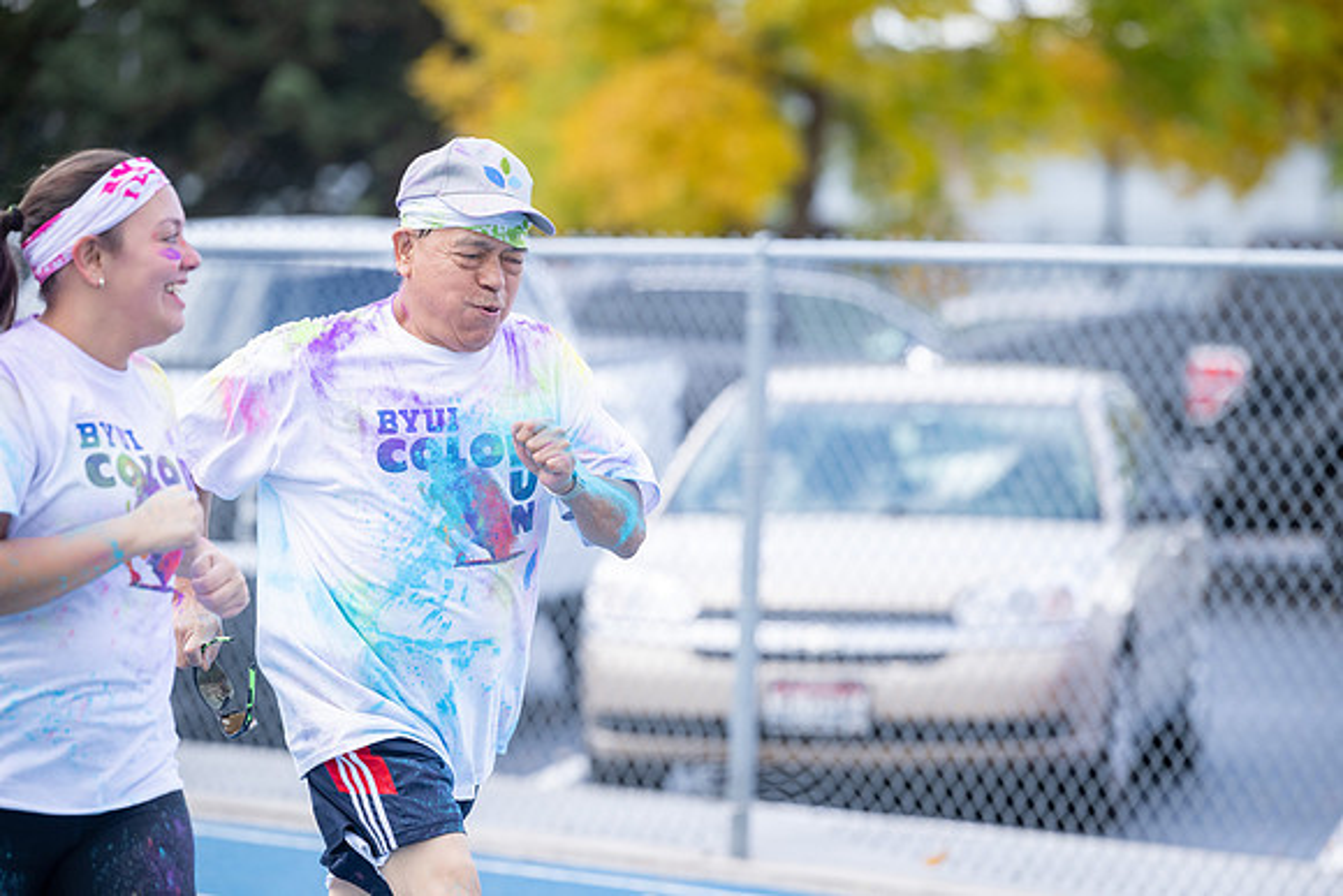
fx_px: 7463
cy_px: 448
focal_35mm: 200
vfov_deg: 6.9
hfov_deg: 10.3
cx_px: 672
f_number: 4
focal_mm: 200
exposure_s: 1/640
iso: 500
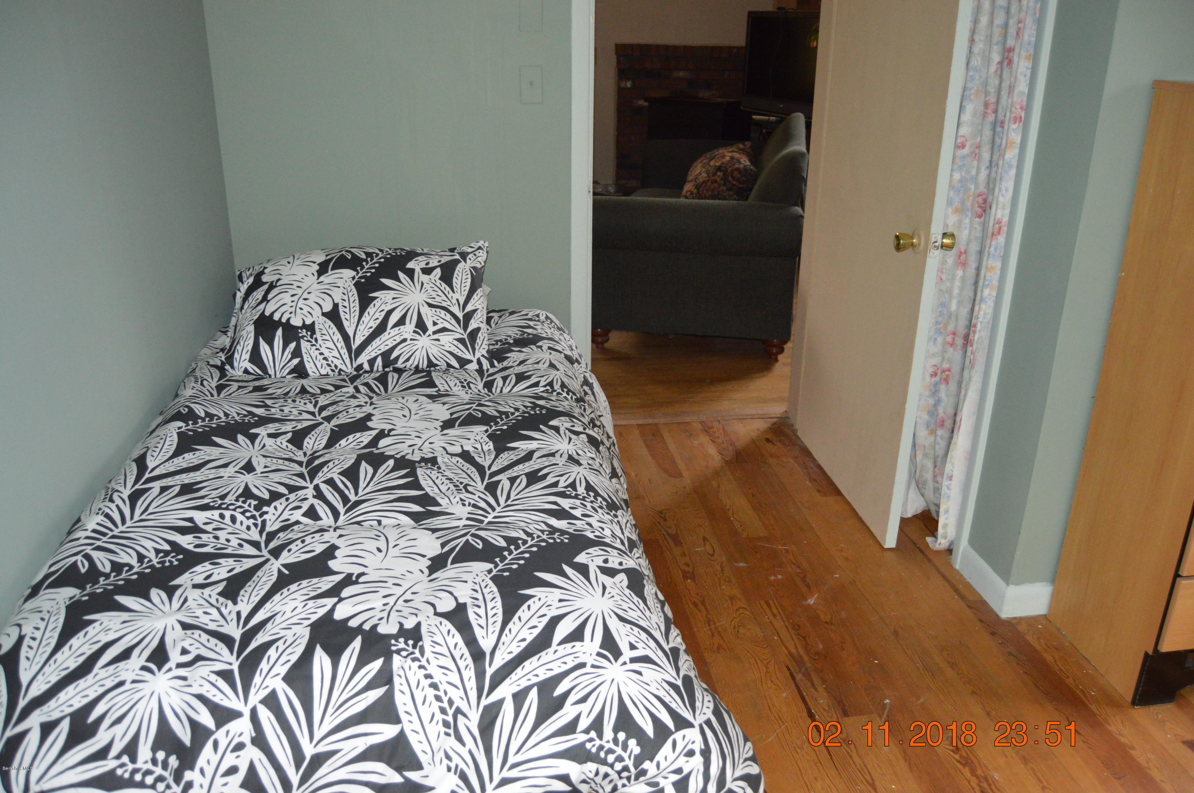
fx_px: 895
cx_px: 597
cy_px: 396
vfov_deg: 47.8
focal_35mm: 27
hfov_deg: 67.4
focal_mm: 18
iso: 2000
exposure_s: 1/60
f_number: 3.5
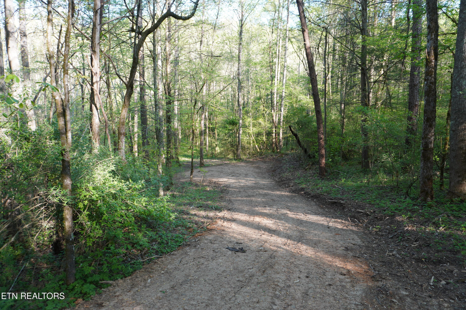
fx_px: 310
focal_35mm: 24
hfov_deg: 73.8
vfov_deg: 53.0
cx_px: 233
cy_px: 155
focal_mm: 16
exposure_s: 1/50
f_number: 4.5
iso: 100
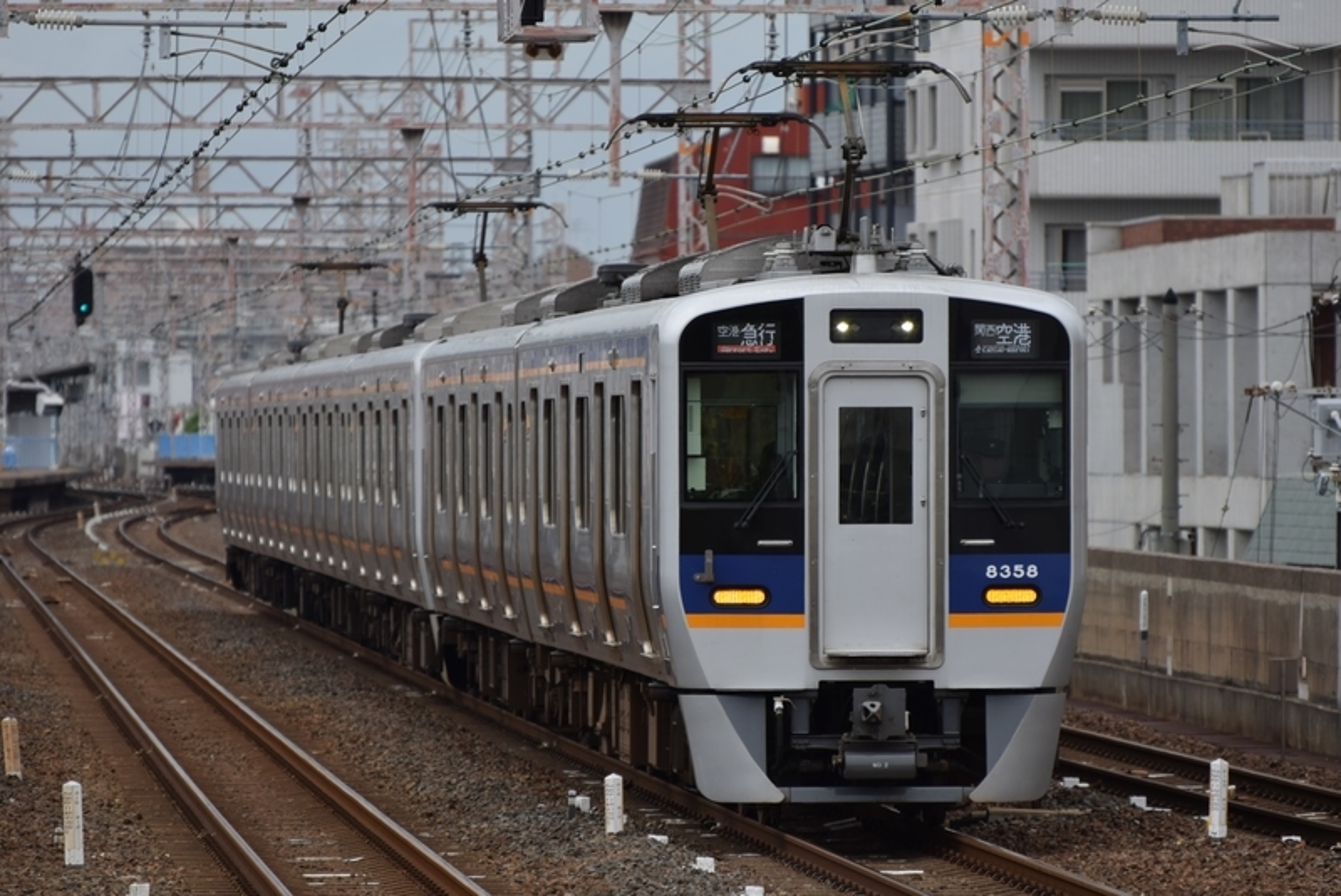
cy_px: 448
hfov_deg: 5.7
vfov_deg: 3.8
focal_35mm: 360
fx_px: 13422
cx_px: 670
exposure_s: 1/400
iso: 100
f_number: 5.3
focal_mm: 240
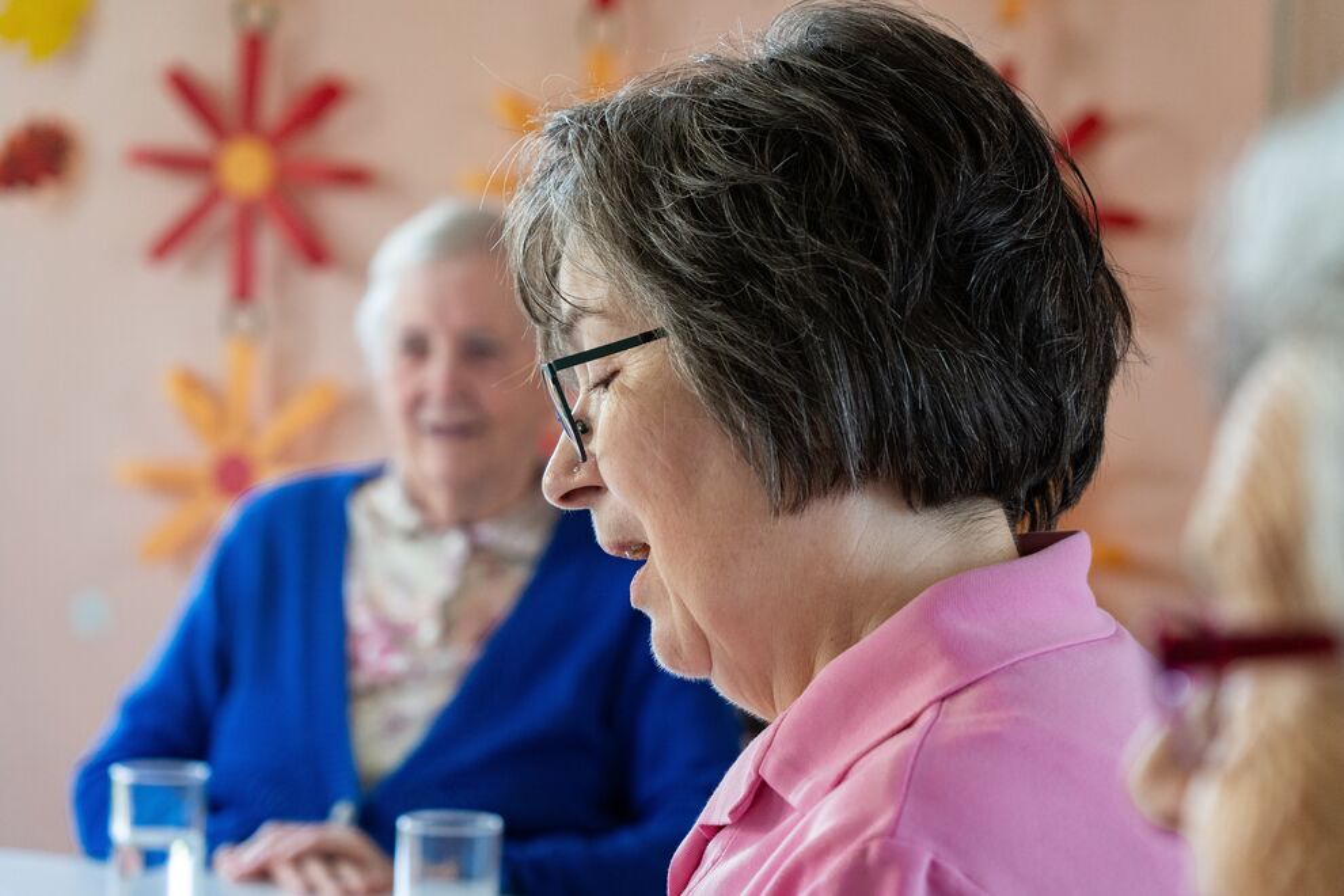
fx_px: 3397
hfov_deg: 22.4
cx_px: 672
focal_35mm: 91
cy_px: 448
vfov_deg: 15.0
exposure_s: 1/250
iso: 2000
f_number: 5
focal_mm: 91
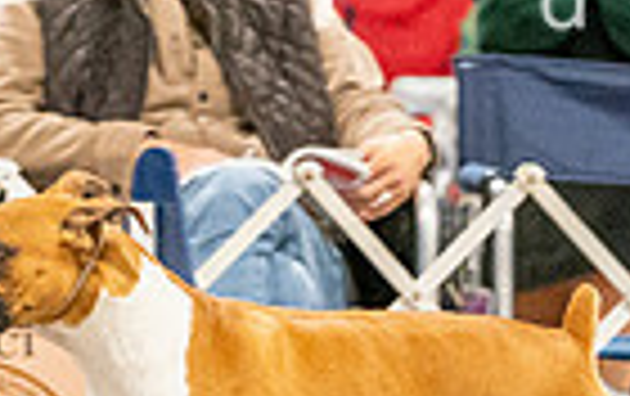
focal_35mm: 585
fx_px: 10060
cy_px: 162
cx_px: 371
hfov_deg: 3.6
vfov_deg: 2.3
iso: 6400
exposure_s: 1/250
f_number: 3.2
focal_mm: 119
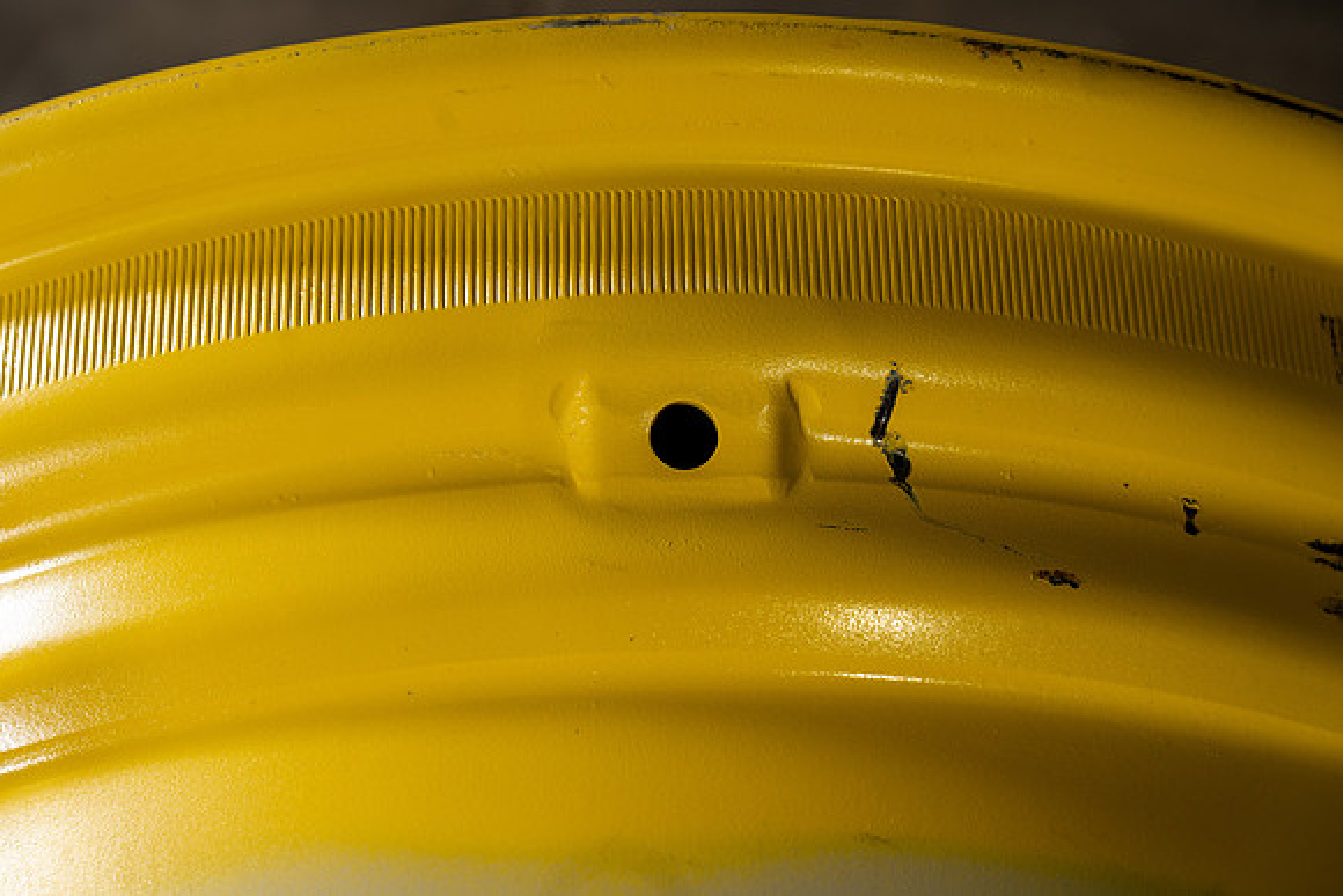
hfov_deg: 23.9
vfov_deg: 16.1
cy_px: 448
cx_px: 672
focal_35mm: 85
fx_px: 3172
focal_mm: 85
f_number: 5.6
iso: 500
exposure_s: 1/100
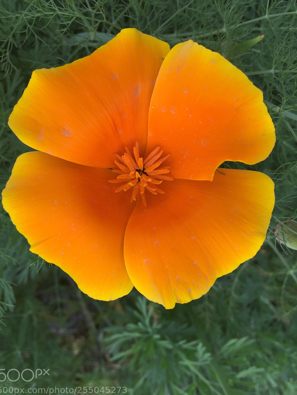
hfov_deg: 43.0
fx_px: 377
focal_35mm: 33
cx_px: 149
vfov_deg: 55.3
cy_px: 187
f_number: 2.2
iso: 32
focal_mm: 4.15
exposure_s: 1/520
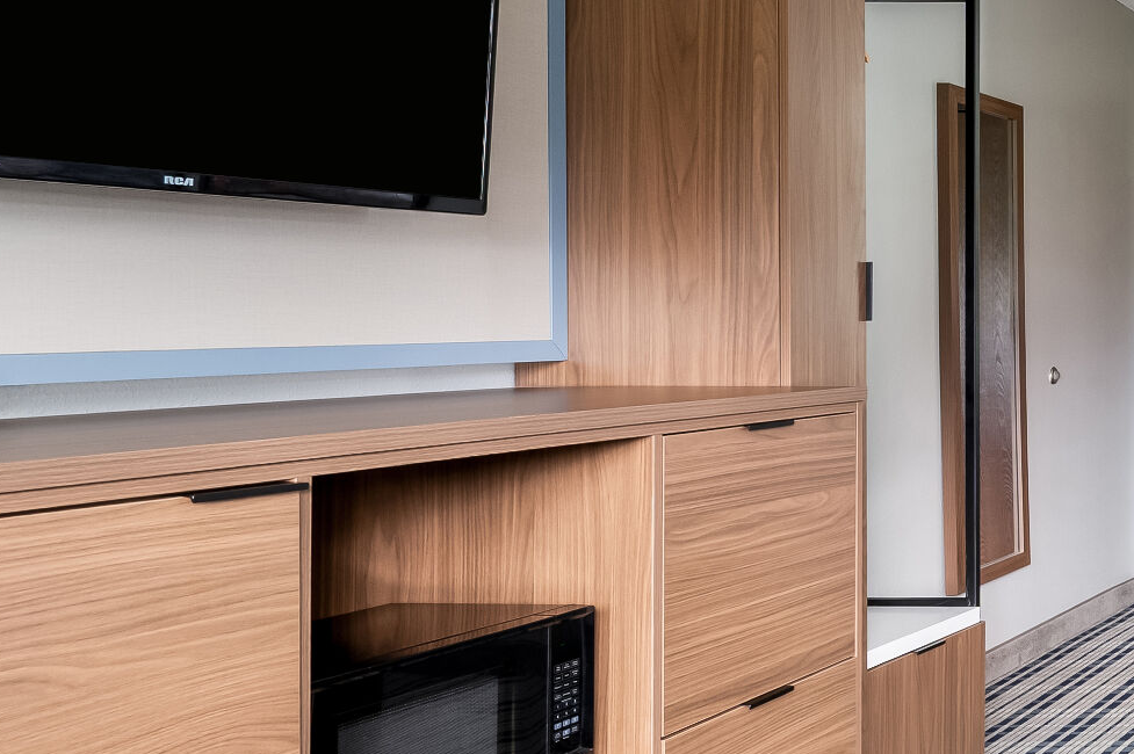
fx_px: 1354
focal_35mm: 43
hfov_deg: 30.0
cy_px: 284
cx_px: 1640
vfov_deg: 31.0
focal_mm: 14
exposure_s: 1/25
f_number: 8
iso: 400
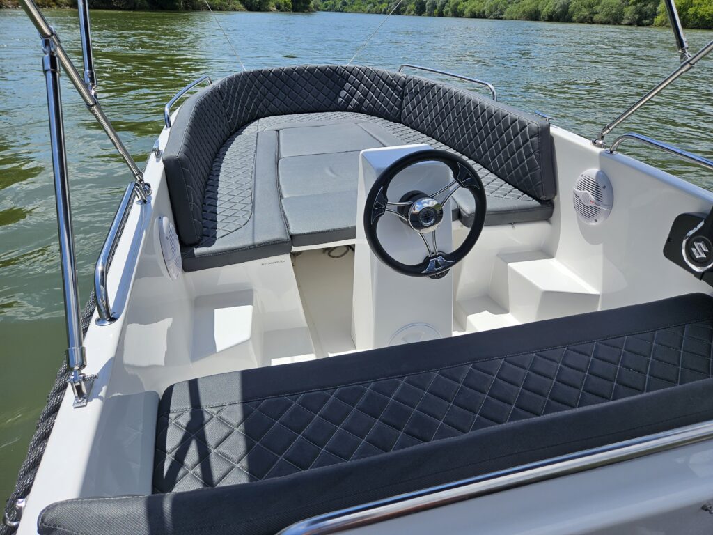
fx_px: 474
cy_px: 268
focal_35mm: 23
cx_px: 356
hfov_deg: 73.9
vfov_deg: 58.9
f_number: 1.8
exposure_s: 1/2600
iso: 25
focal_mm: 5.4
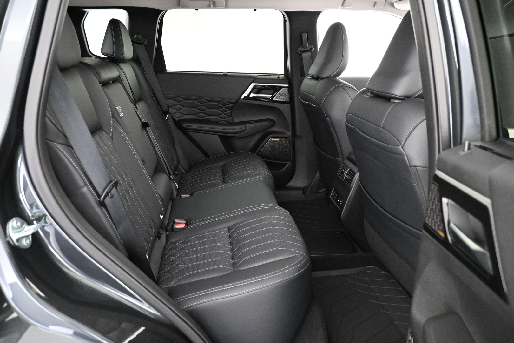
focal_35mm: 26
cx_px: 257
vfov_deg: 49.1
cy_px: 172
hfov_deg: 68.9
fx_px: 375
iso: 4000
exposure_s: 1/13
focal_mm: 17.5
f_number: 3.5
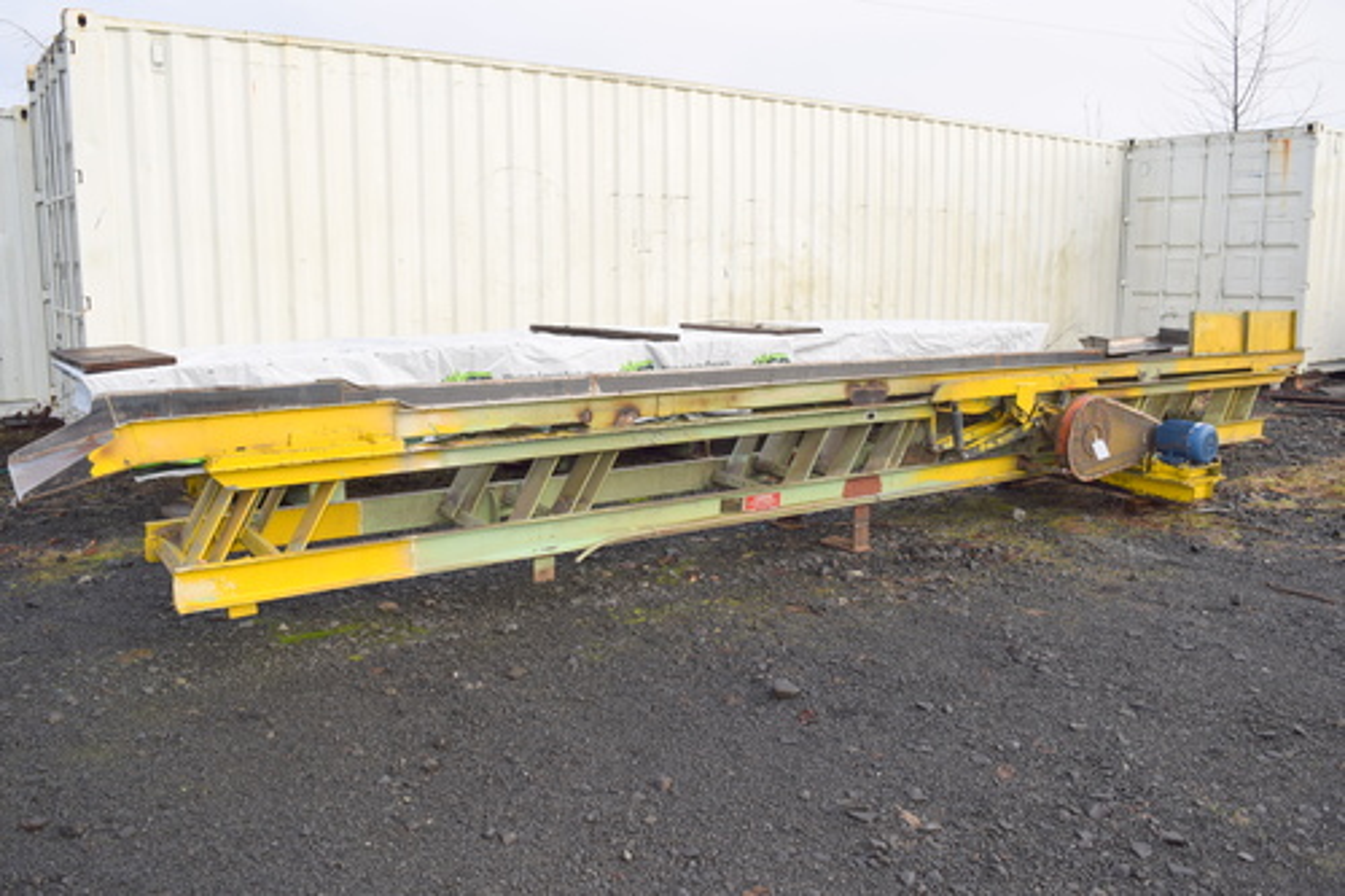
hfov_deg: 67.4
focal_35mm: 27
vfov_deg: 47.9
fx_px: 1008
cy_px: 448
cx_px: 672
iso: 100
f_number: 5.6
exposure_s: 1/125
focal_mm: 18
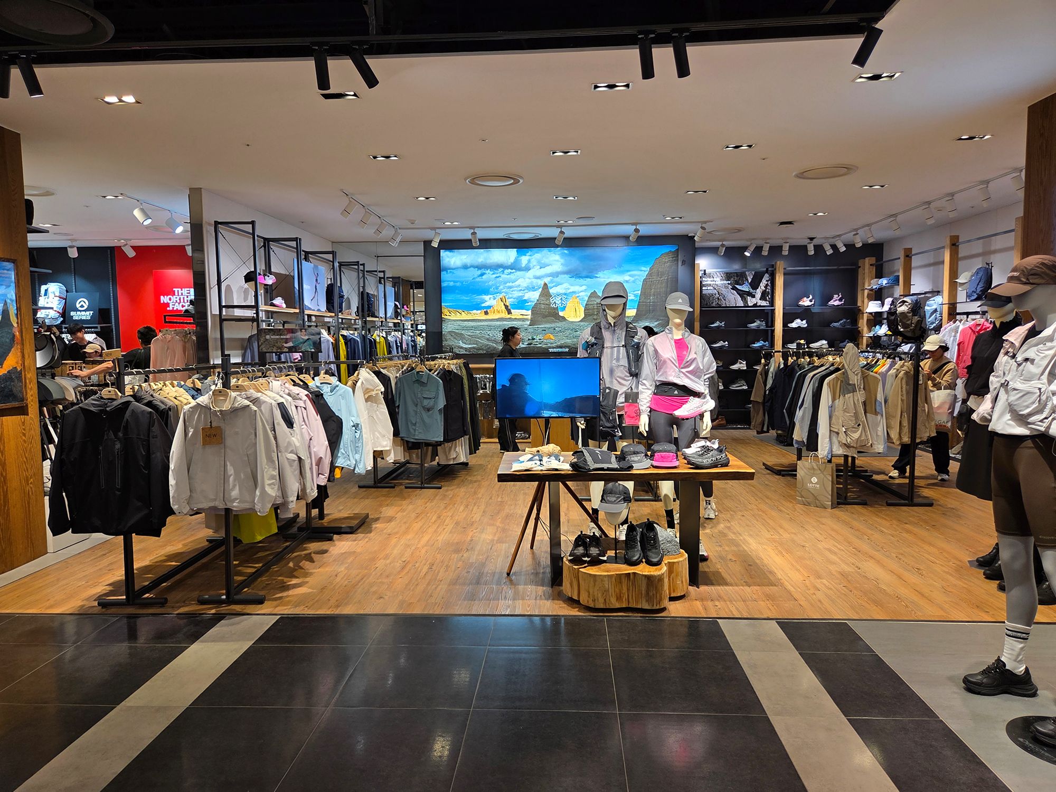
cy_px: 396
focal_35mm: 23
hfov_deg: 73.9
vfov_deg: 58.9
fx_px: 702
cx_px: 528
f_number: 1.8
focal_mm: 5.4
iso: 64
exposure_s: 1/120
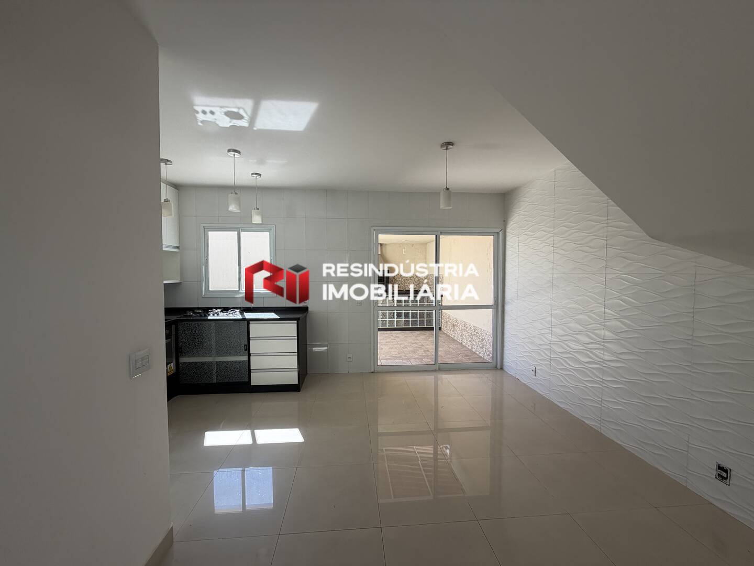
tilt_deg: -1.2
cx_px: 377
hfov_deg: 102.1
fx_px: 305
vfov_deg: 85.7
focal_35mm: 14
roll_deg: +1.1
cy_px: 283
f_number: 2.2
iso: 40
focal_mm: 2.22
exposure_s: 1/159
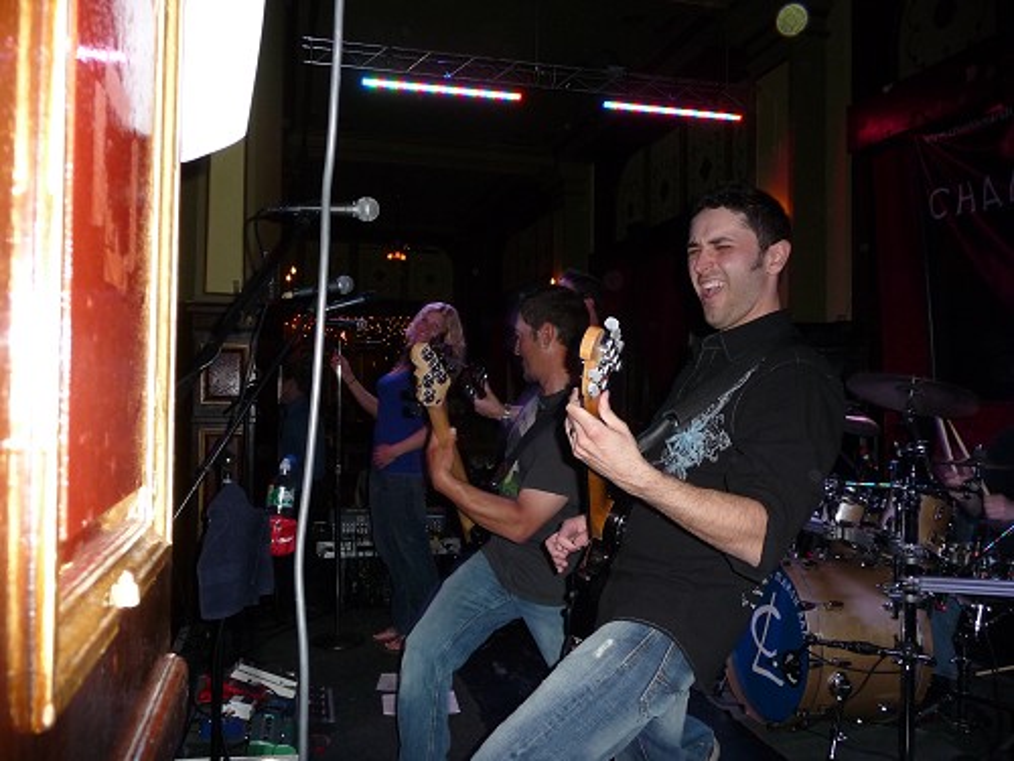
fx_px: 820
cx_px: 507
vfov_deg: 49.7
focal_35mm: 28
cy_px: 380
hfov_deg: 63.4
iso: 200
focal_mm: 4.7
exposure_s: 1/30
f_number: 3.3
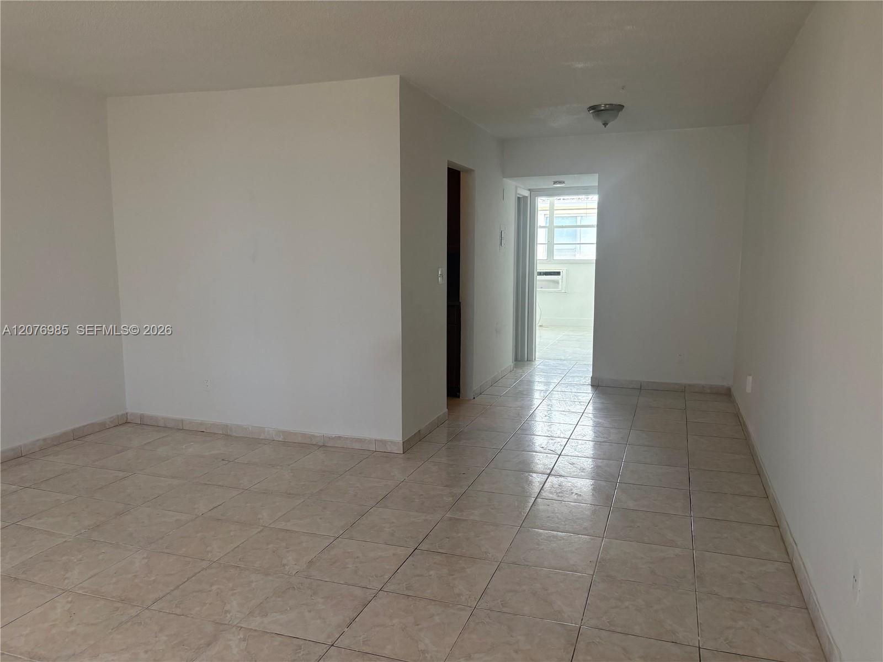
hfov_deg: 67.3
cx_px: 442
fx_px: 663
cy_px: 331
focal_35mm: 26
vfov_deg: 53.1
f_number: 1.6
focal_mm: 5.96
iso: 125
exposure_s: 1/166
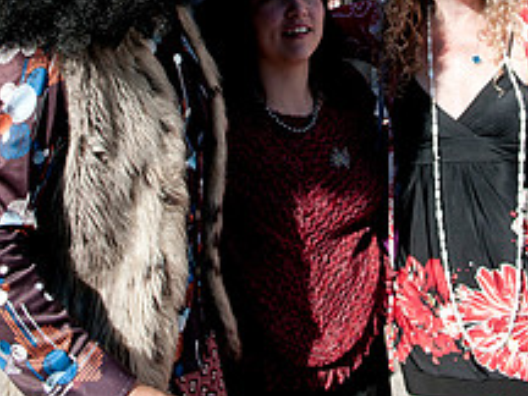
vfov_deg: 25.7
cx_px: 317
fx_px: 778
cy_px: -76
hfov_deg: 37.3
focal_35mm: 51
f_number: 3.5
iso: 200
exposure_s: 1/2000
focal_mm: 17
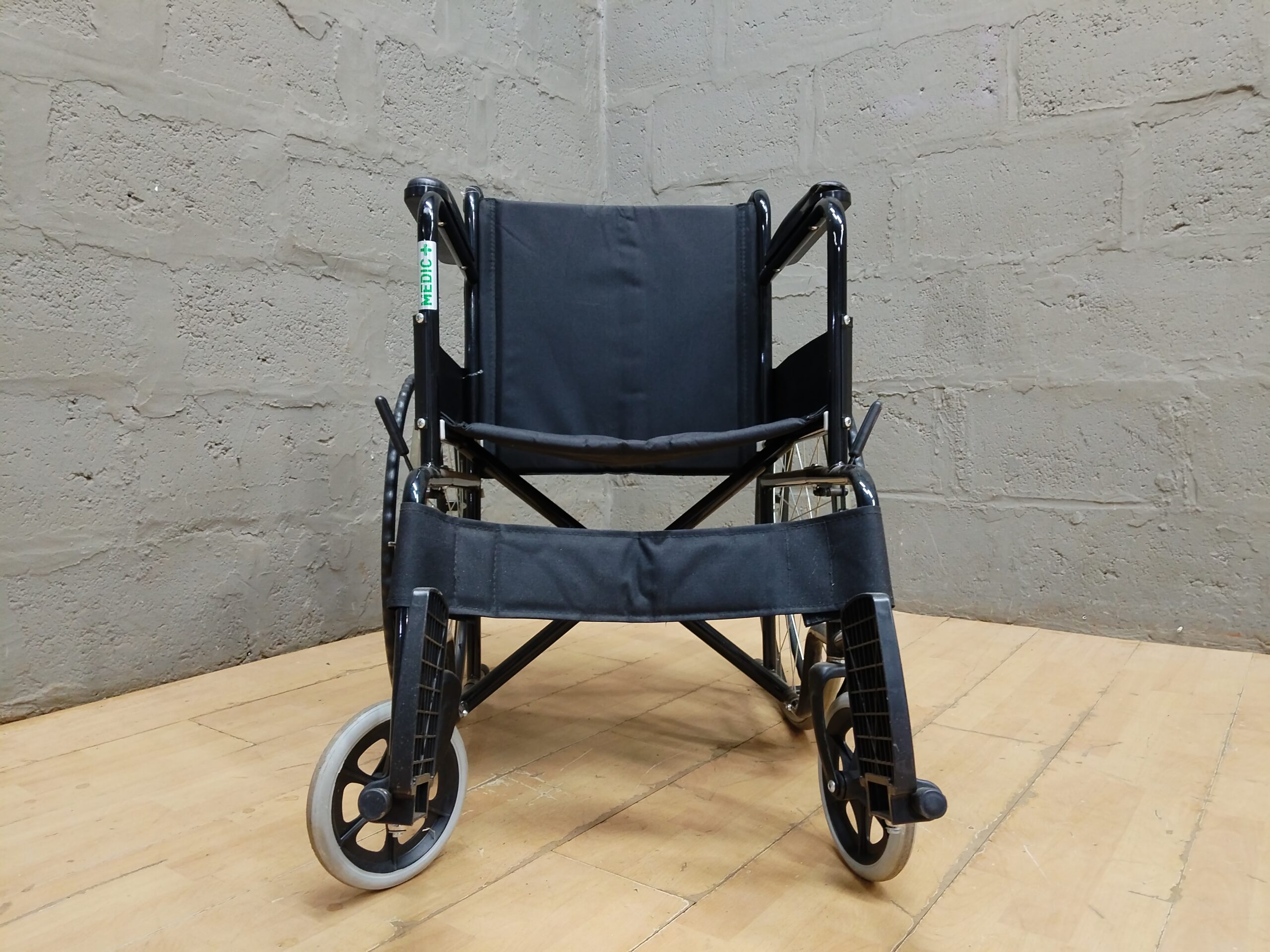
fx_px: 954
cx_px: 635
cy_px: 476
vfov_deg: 53.1
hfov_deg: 67.3
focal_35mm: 26
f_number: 1.8
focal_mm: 4.25
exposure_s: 1/14.3
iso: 565
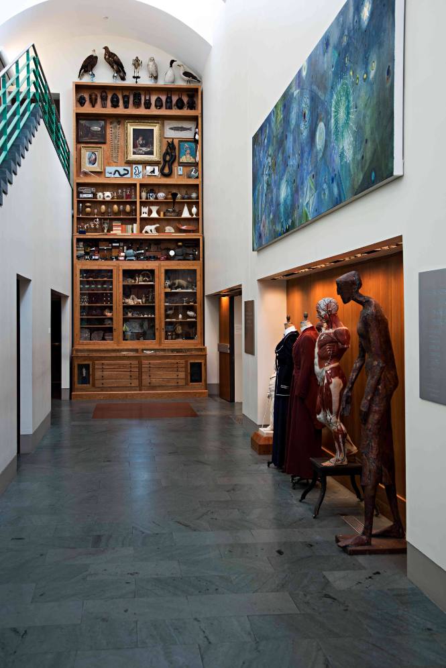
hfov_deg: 35.1
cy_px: 334
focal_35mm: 38
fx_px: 705
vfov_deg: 50.7
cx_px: 223
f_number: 8
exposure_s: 1/1.67
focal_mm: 38
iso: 100
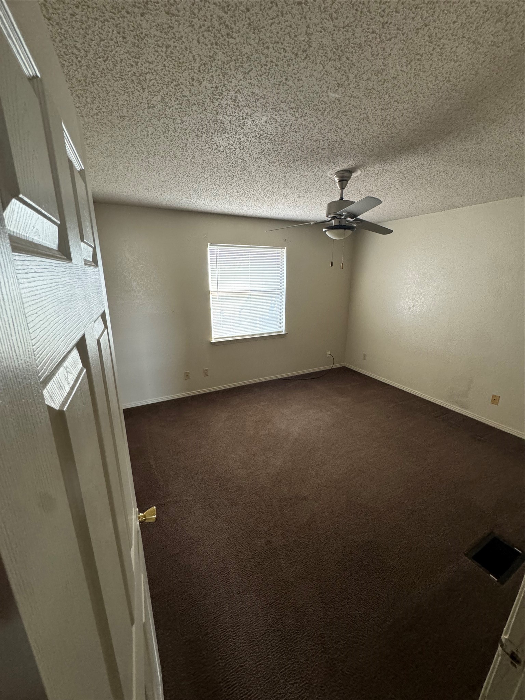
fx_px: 283
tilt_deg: -15.4
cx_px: 262
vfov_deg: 102.1
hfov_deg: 85.7
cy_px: 350
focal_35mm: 14
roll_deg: +0.3
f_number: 2.2
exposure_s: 1/60
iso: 400
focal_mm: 2.22
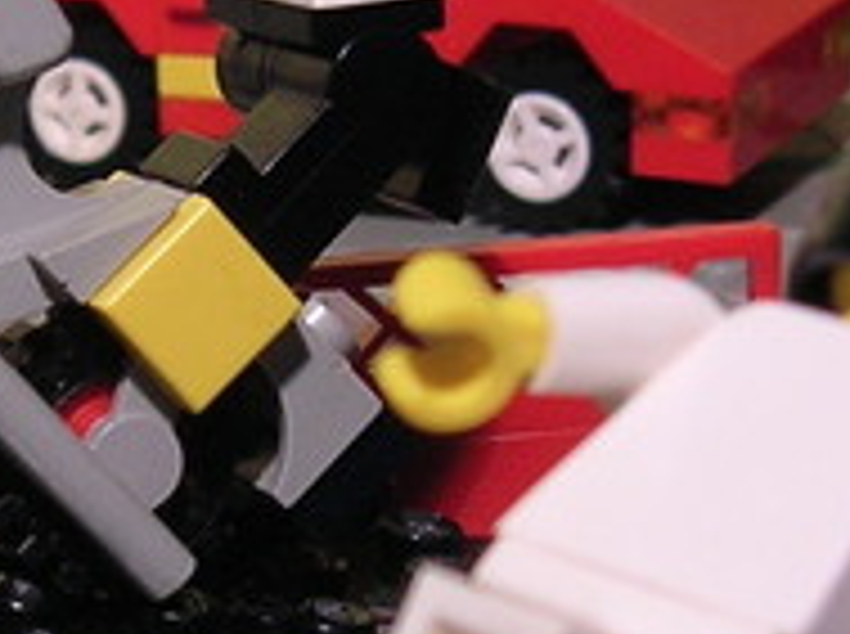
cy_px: 380
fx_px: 3970
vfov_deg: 9.1
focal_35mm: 162
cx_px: 369
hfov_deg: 12.2
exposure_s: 1/18.5
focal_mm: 5.7
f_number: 2.9
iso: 50
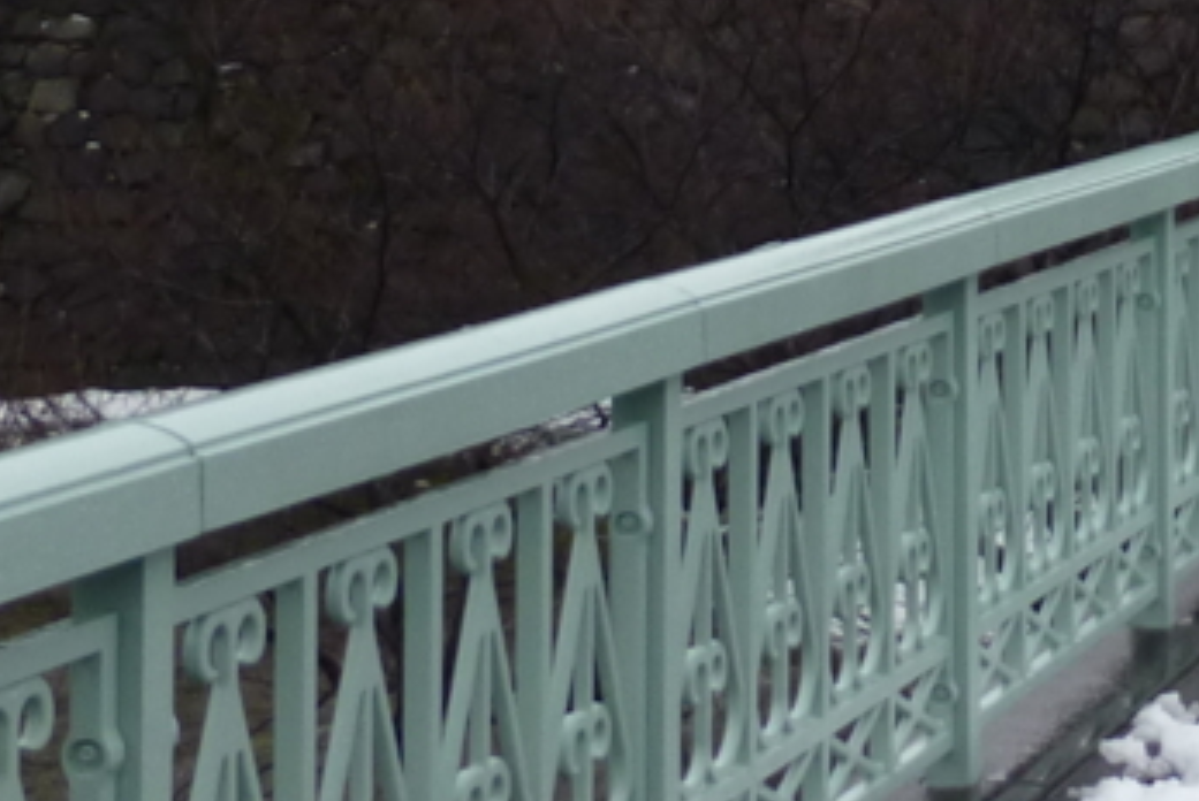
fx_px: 3833
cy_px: -363
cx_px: 1344
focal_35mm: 115
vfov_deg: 11.5
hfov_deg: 17.2
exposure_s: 1/80
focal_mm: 4.3
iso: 100
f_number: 3.3
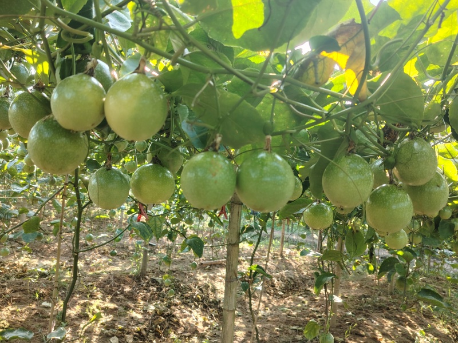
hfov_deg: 55.4
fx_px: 437
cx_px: 229
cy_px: 172
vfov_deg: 42.9
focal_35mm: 33
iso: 281
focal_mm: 5.25
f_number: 1.75
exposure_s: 1/100
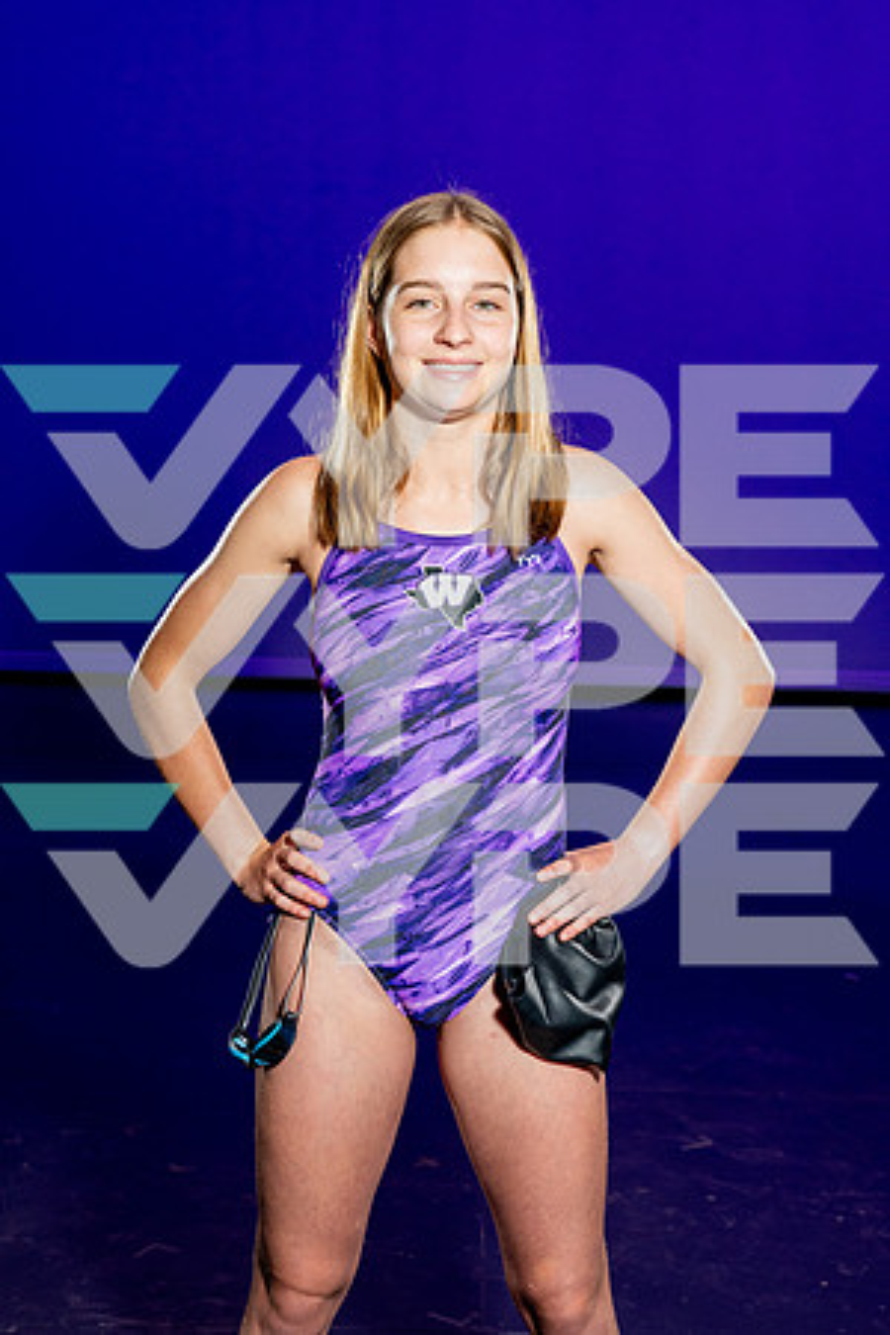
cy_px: 668
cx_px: 445
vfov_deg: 38.9
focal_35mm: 51
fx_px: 1891
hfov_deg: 26.5
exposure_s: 1/250
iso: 2500
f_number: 8
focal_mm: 51
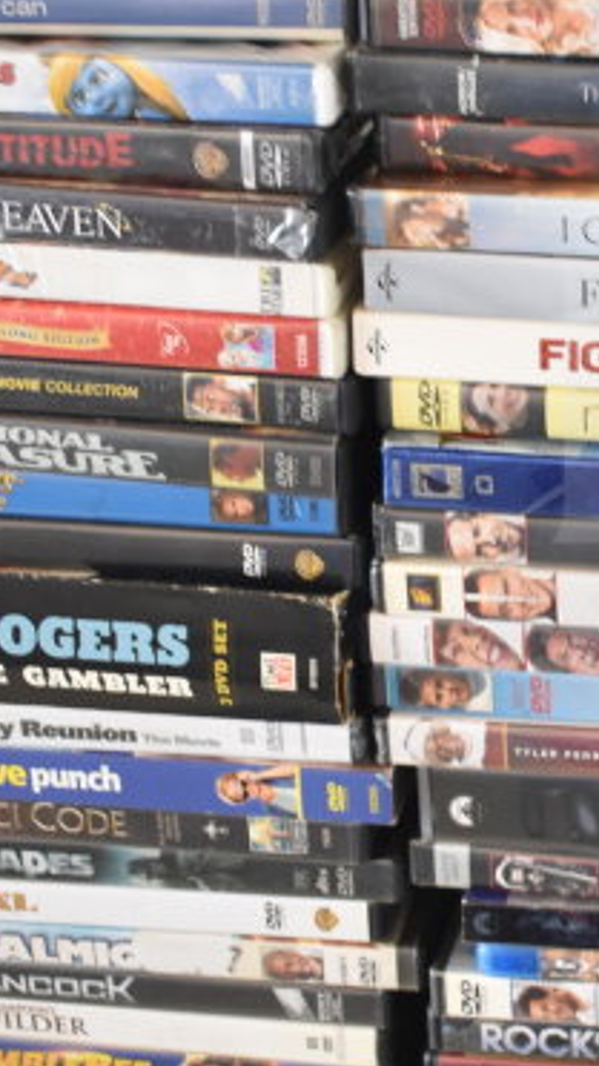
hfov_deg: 13.6
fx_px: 2402
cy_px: 480
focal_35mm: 85
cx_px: 808
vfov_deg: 25.0
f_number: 3.8
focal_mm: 22
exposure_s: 1/30
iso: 800
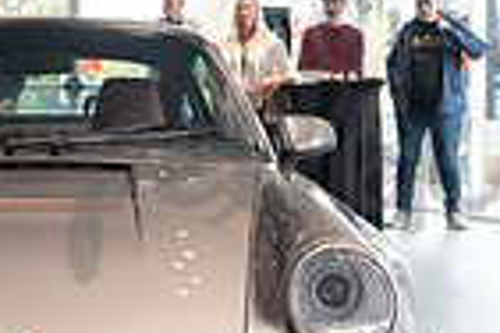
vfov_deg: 13.5
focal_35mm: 101
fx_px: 1403
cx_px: 167
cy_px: 131
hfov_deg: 20.1
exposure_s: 1/80
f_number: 4
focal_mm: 24.5
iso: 1600
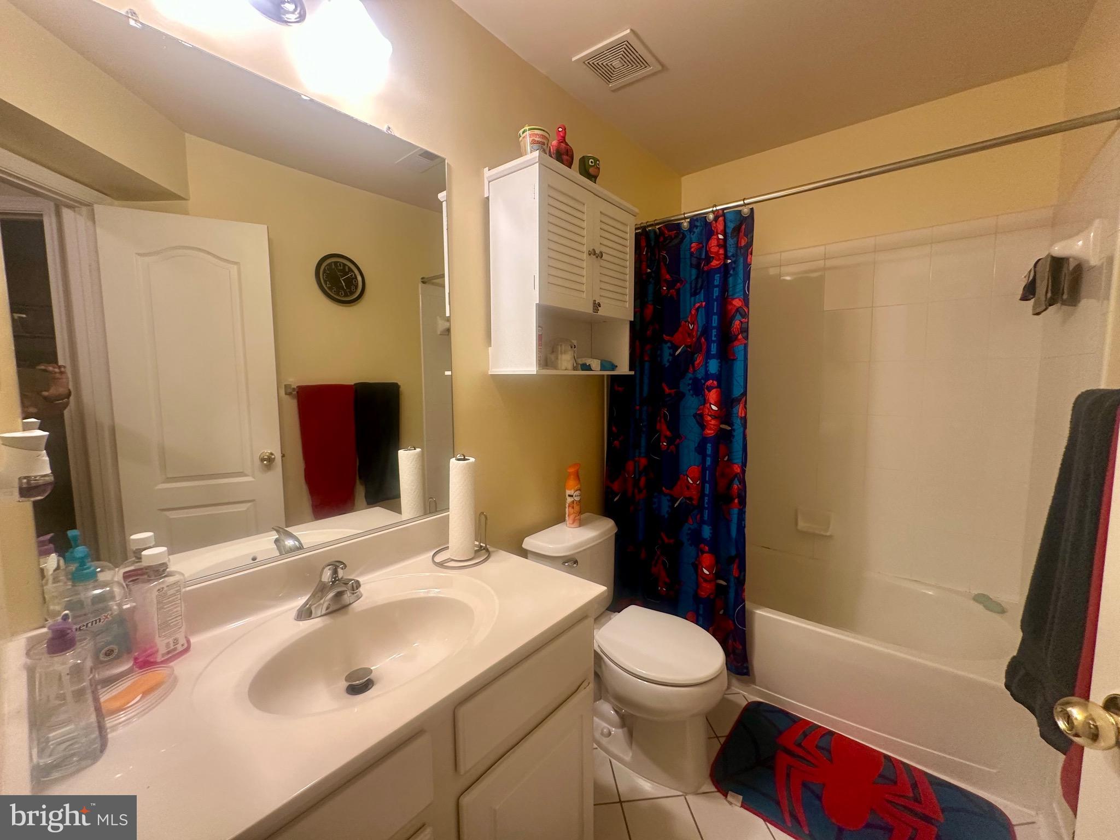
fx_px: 453
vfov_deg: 85.7
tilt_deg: -4.4
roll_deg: -0.6
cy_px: 420
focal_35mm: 14
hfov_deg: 102.1
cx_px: 560
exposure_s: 1/60
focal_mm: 2.22
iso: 160
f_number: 2.2
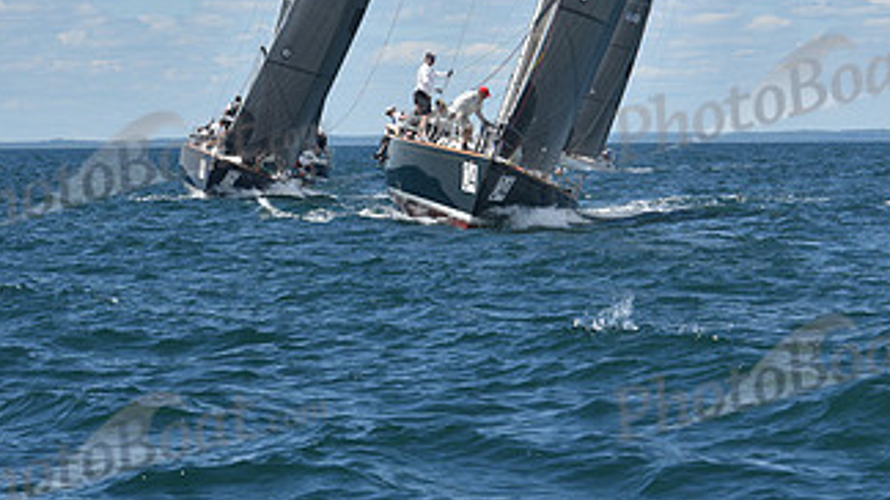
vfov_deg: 5.4
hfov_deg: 9.6
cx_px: 471
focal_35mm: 225
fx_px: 5308
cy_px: -11
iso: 250
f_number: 10
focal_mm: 120
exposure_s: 1/800
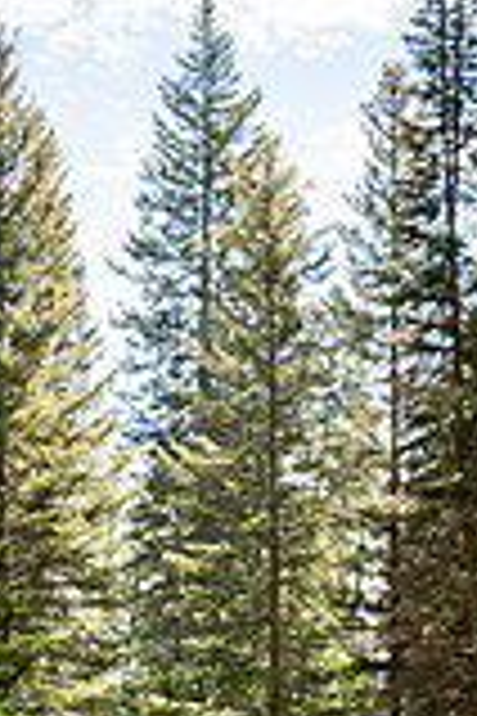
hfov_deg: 20.0
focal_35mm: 68
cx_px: 198
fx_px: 1351
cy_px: 829
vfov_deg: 26.7
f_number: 2.8
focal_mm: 24
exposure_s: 1/800
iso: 200
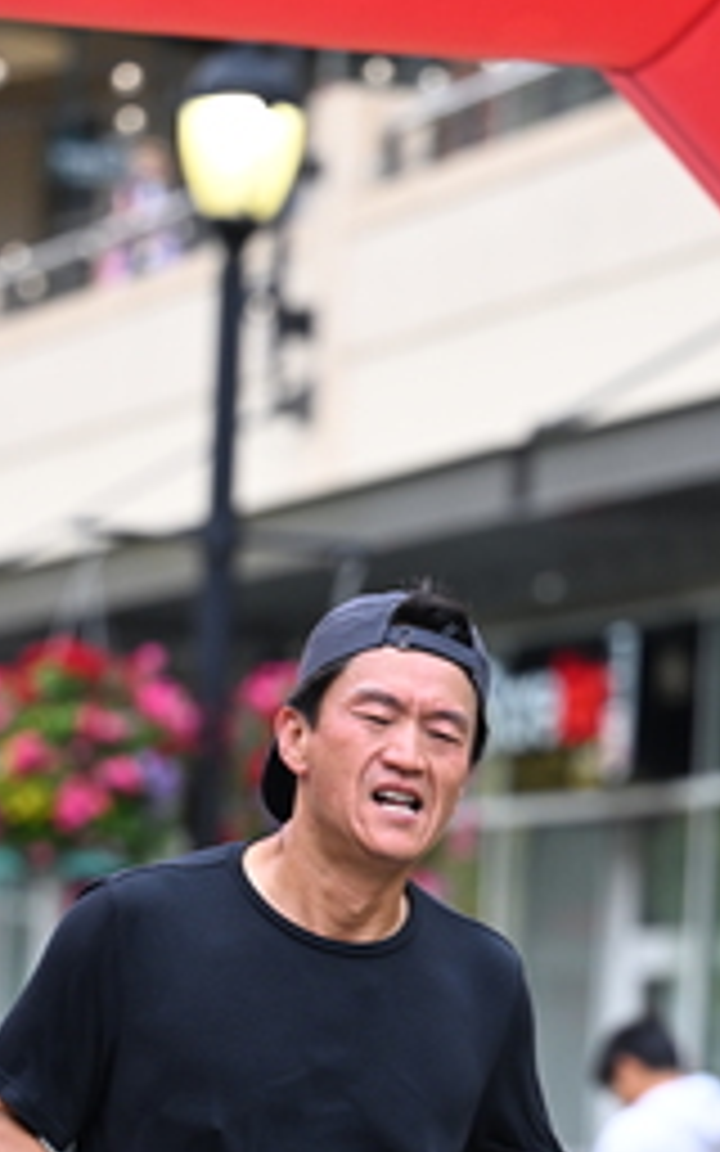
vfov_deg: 8.3
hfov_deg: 5.2
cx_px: 475
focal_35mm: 252
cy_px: 900
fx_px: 7912
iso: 1000
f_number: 2.8
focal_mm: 115
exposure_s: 1/1600
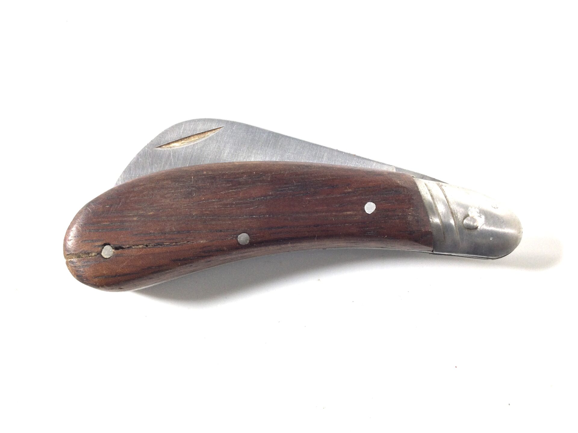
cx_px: 289
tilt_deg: -80.7
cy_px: 216
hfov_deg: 58.4
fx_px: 518
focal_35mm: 31
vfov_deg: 45.4
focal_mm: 3.3
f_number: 2.4
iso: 32
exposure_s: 1/50
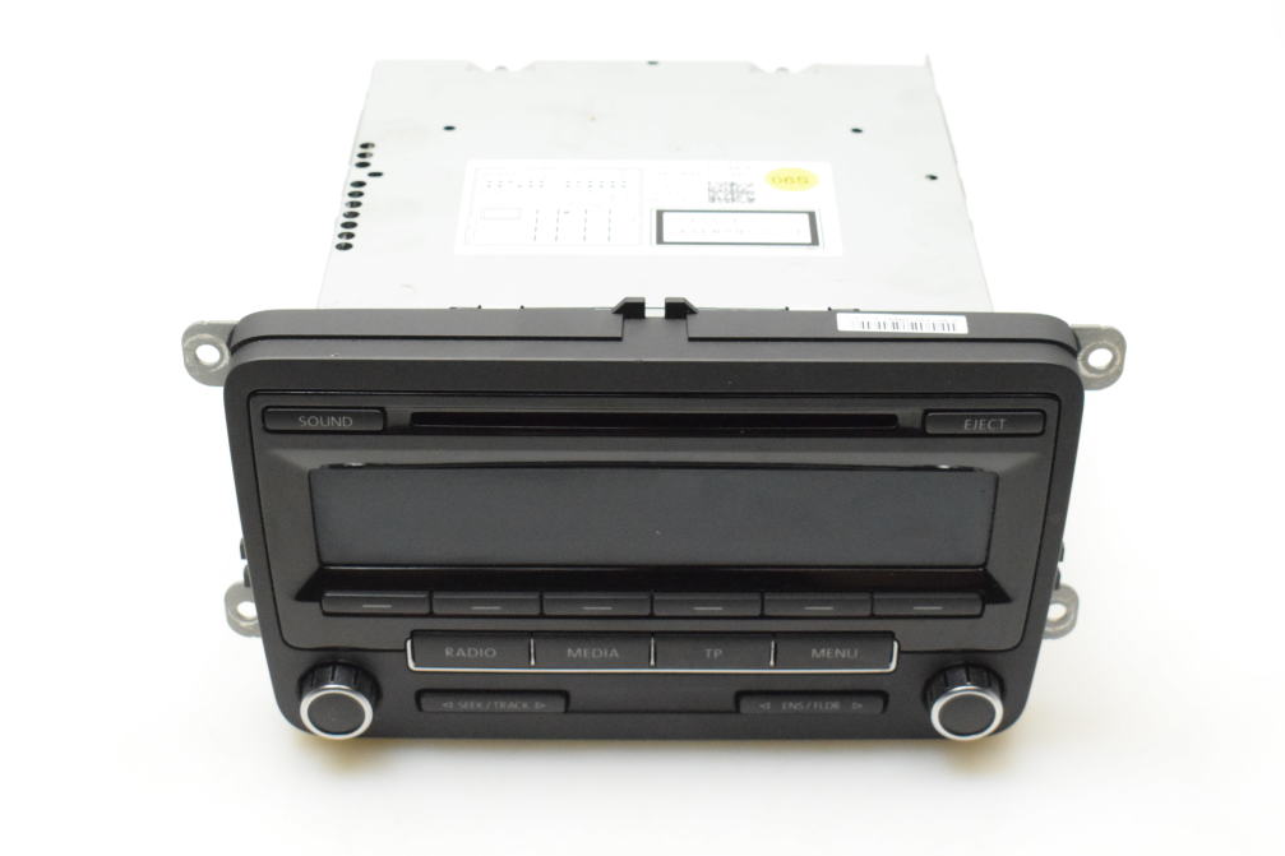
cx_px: 648
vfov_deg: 22.3
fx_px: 2177
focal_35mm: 61
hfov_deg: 32.9
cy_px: 432
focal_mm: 40
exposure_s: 1/400
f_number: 10
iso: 6400
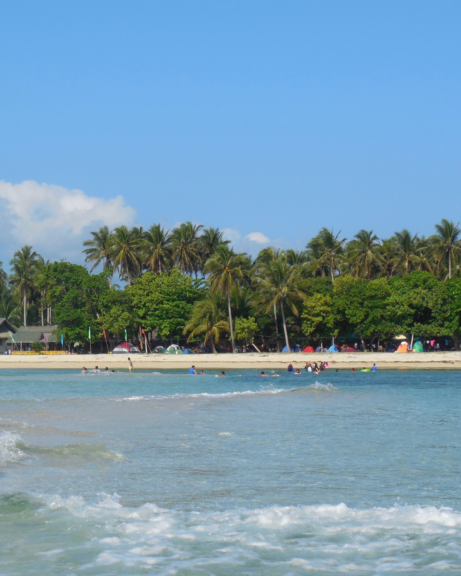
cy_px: 287
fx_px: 1808
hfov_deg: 14.5
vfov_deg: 18.1
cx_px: 148
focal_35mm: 106
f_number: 4.6
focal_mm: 14.5
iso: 125
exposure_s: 1/1250
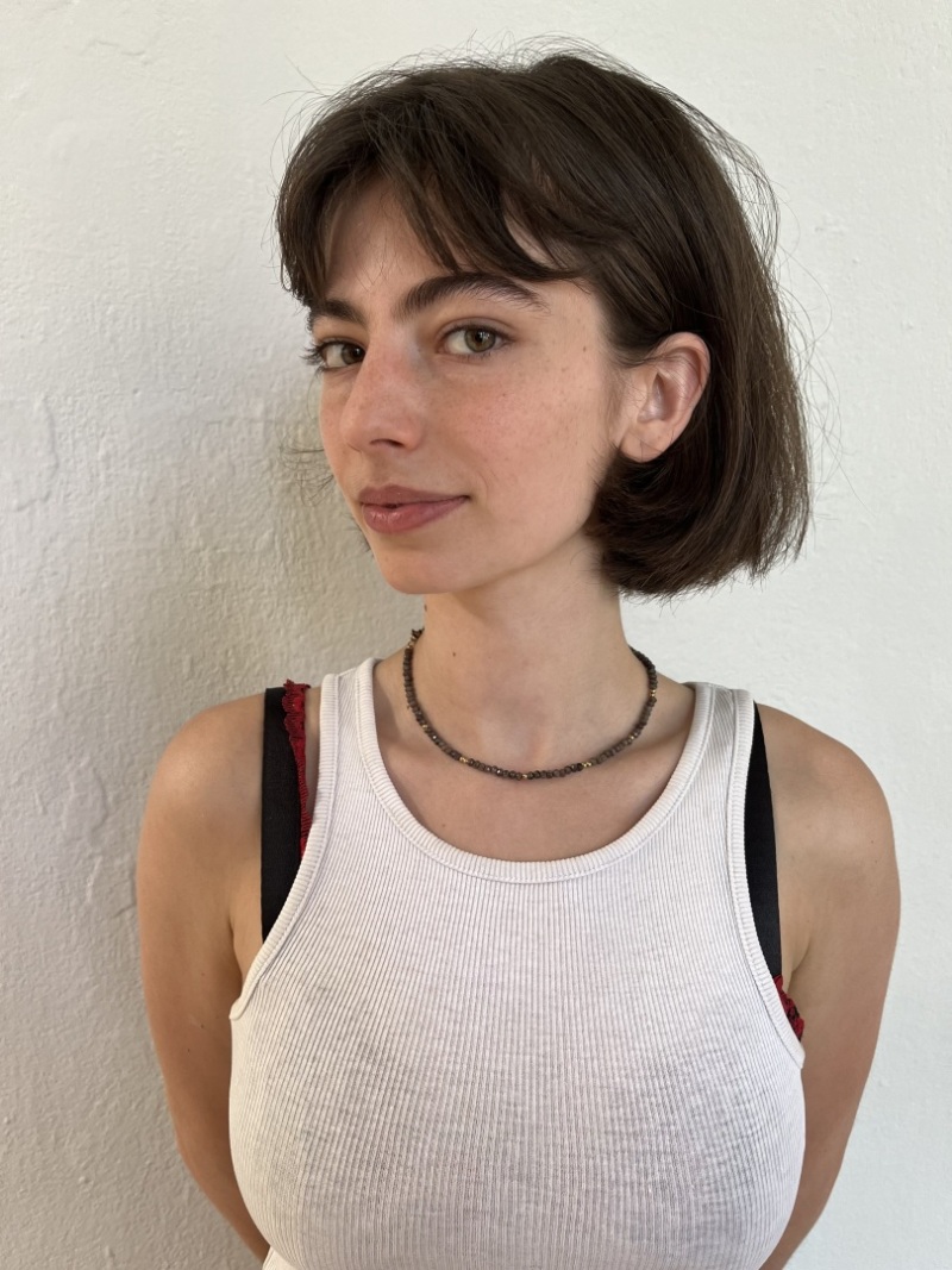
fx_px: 954
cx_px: 476
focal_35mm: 26
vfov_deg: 67.3
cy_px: 635
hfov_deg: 53.1
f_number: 1.6
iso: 125
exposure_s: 1/108
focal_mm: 5.1
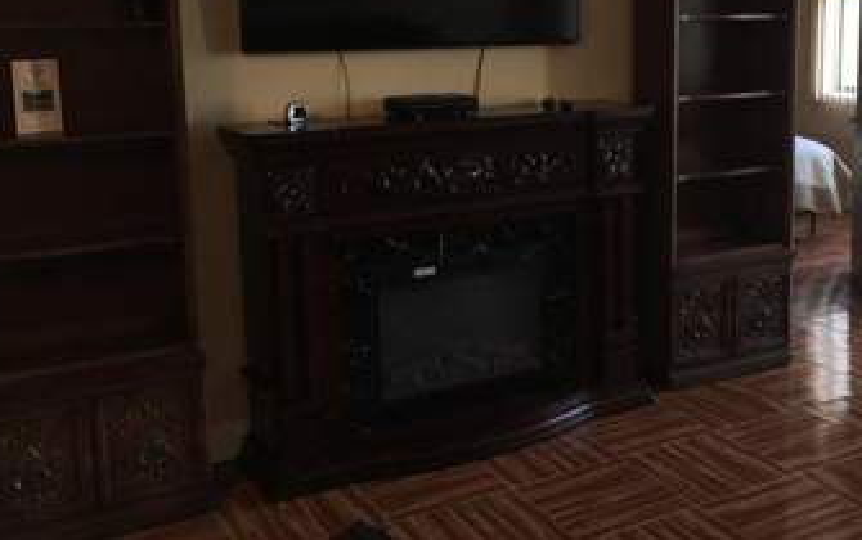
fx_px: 1035
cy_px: 183
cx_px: 576
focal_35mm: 44
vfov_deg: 29.1
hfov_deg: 44.6
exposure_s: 1/32
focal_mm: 4.15
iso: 25
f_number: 2.2
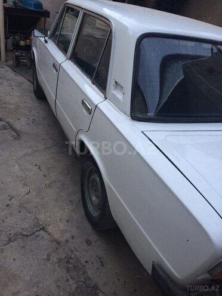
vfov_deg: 61.7
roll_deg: -13.5
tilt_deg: -31.4
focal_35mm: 29
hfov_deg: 48.2
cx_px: 111
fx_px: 248
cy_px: 148
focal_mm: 4.15
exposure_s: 1/33
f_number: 2.2
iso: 160
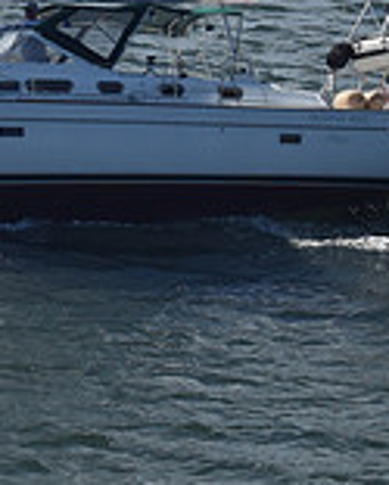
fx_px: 5276
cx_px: -120
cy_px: -413
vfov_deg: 5.2
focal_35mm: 367
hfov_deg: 4.2
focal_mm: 70
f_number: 13
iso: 400
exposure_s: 1/1000
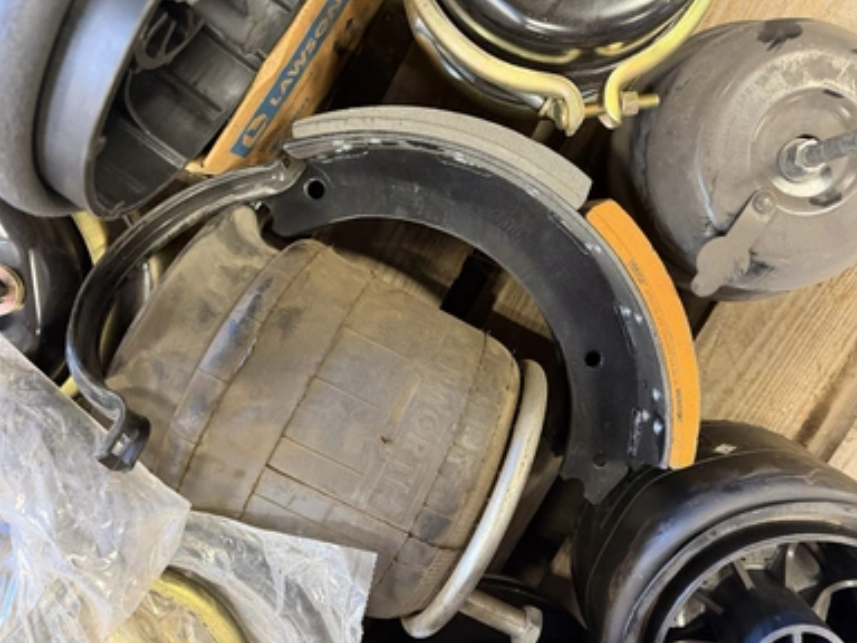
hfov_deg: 69.4
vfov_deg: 54.9
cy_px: 324
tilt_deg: -81.5
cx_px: 444
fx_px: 619
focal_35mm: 25
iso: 500
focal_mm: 6.76
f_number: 1.78
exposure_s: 1/60
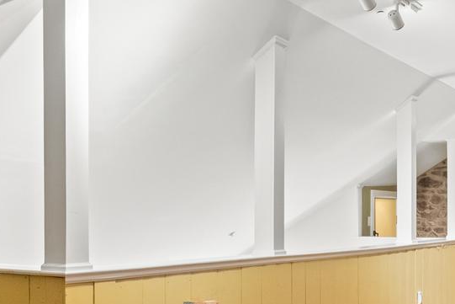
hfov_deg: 37.2
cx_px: 156
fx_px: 670
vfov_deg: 25.3
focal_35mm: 53
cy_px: 224
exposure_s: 1/20
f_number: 4.5
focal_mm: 14
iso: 2000
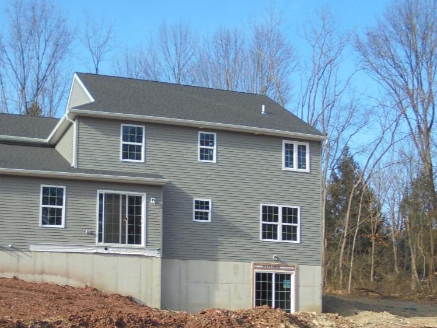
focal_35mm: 50
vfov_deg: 28.4
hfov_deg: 37.1
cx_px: 100
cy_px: 268
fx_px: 631
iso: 100
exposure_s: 1/500
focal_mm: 4.6
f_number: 3.5
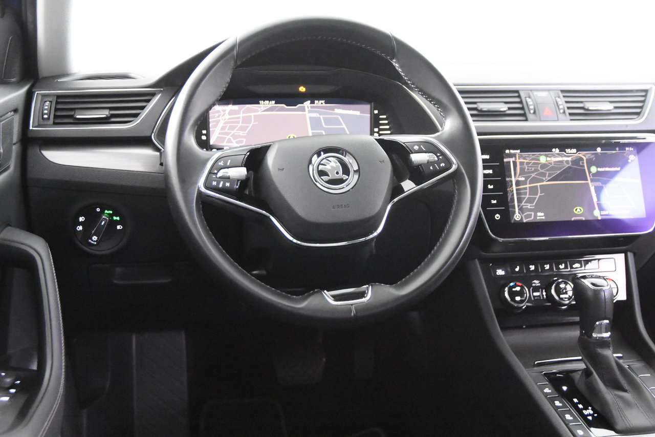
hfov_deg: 46.4
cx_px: 328
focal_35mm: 42
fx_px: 764
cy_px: 218
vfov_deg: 31.9
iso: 12800
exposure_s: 1/50
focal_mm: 28
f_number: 3.2
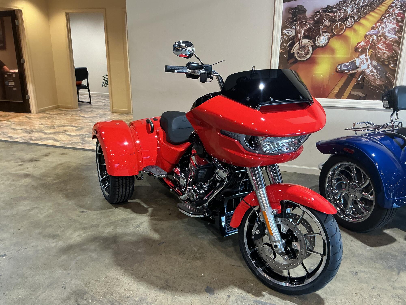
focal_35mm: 29
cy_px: 152
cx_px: 203
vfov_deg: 48.2
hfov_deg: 61.7
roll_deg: -0.2
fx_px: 340
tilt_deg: -18.2
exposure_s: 1/60
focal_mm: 3
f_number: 1.8
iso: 100
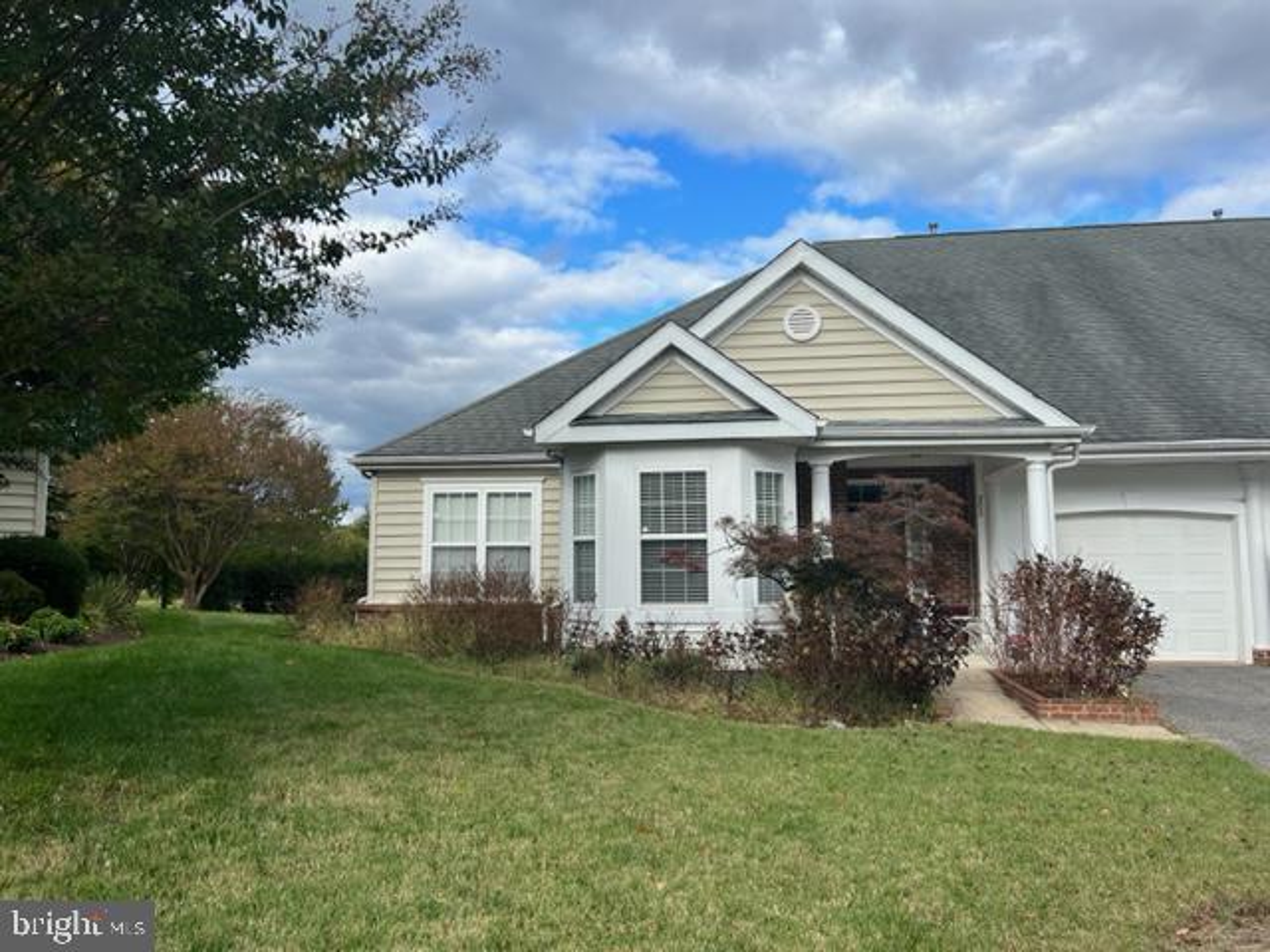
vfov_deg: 53.1
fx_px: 954
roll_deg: -0.2
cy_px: 476
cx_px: 635
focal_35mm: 26
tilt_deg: +4.8
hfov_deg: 67.3
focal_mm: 5.7
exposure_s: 1/2762
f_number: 1.5
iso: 50
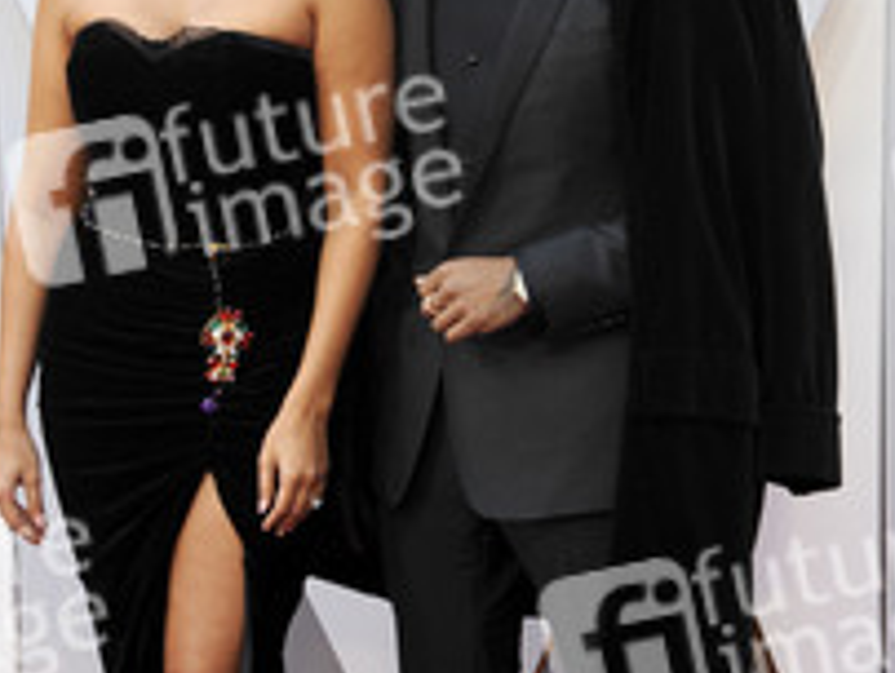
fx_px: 3443
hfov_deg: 14.8
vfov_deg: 11.2
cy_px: 403
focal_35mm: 133
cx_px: 366
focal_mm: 70
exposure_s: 1/250
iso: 800
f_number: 6.3
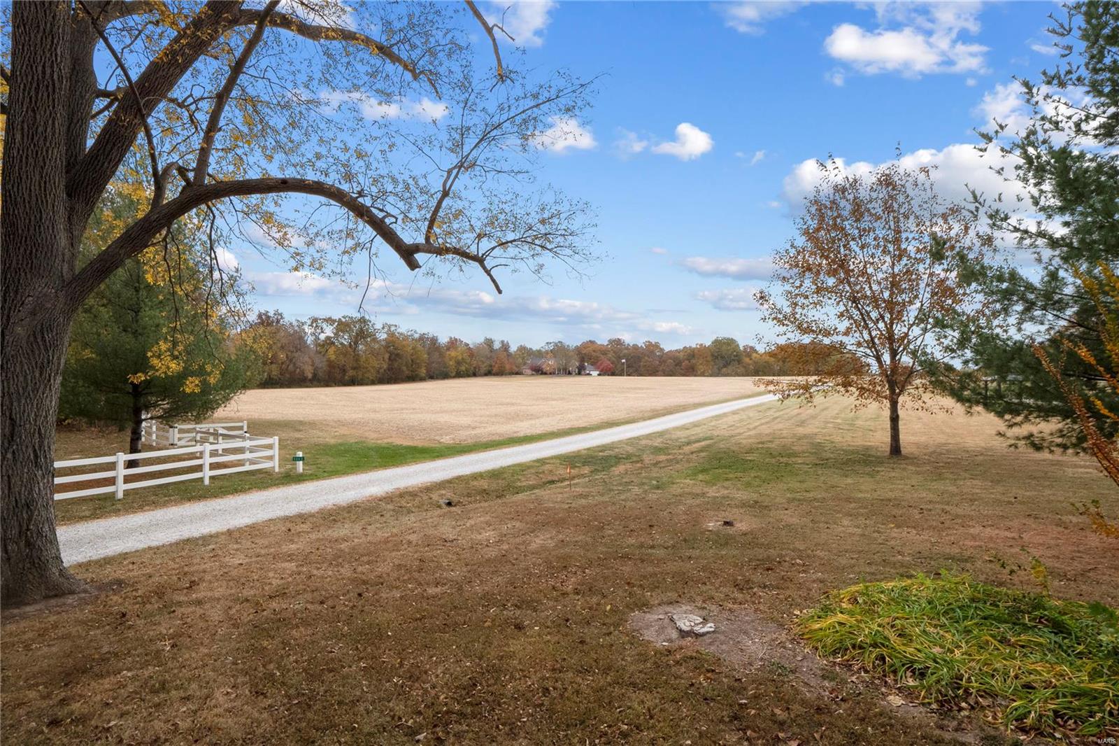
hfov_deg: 90.0
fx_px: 559
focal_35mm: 18
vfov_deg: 67.4
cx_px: 560
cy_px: 373
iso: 400
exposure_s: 1/640
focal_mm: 9
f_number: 8
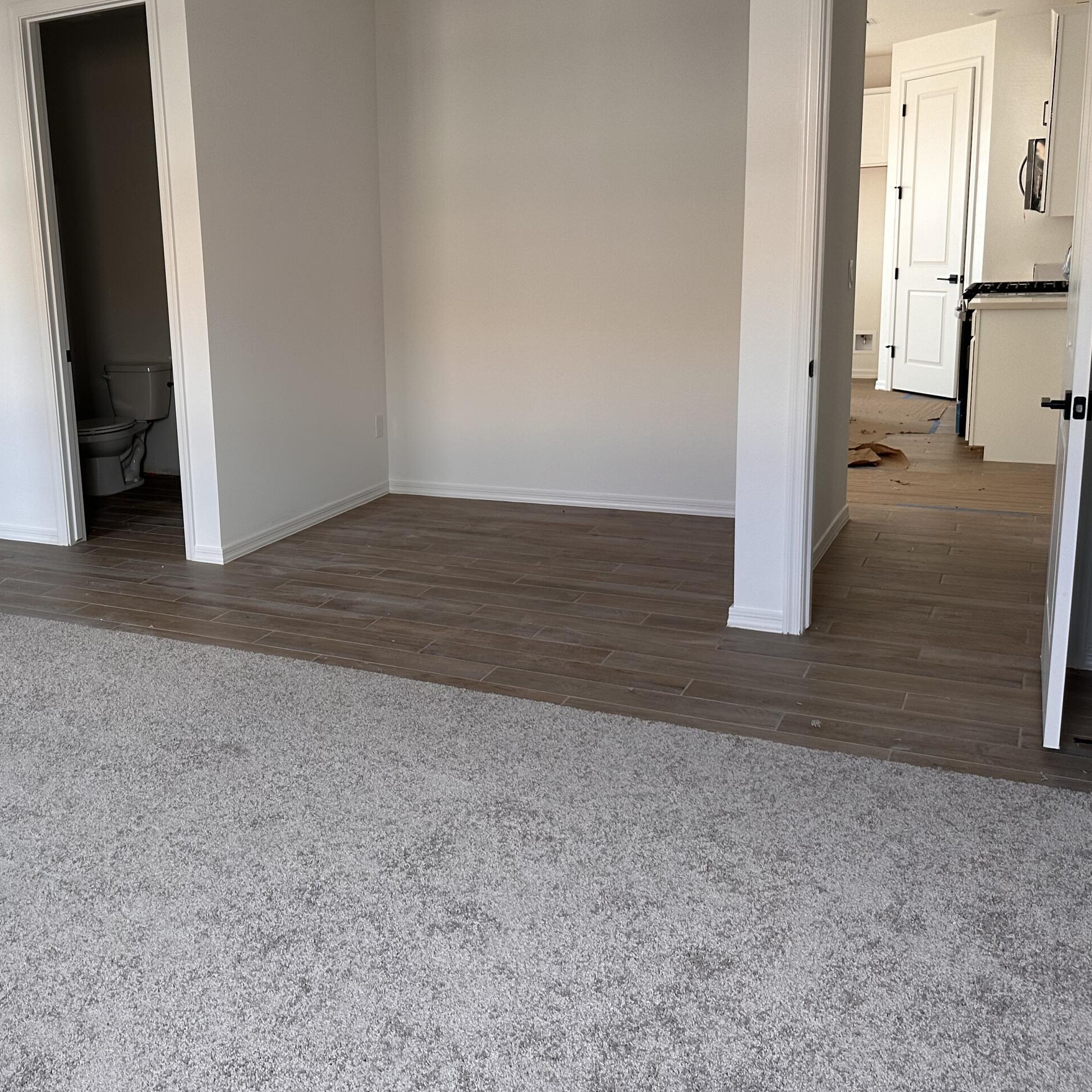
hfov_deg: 48.4
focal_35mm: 33
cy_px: 493
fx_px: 1178
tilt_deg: -11.6
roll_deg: +2.5
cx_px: 317
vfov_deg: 49.7
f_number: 1.78
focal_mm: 6.86
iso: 160
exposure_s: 1/121
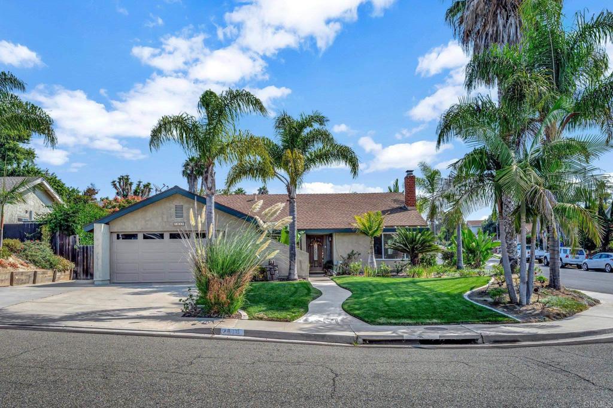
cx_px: 306
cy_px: 204
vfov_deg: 47.9
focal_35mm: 27
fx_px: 459
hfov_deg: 67.4
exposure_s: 1/1600
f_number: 8
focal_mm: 27
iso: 400
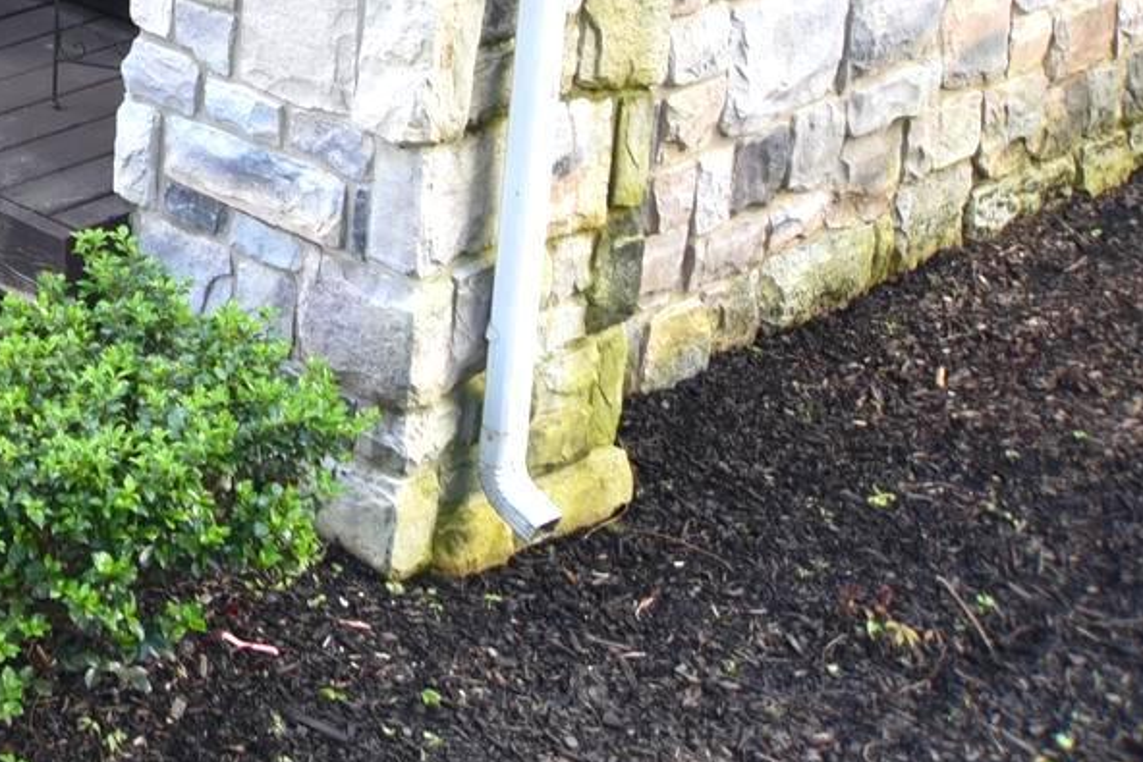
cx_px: -689
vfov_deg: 14.8
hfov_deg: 20.2
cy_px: -504
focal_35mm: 83
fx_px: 2636
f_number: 4.5
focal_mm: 24
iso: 400
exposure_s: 1/80
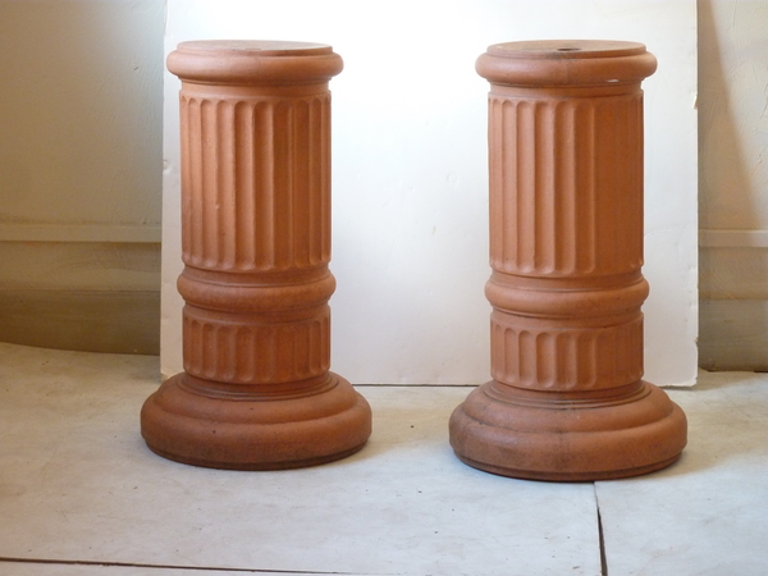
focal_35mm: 83
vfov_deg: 17.8
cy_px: 288
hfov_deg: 23.6
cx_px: 384
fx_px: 1841
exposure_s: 1/25
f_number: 4.2
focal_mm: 13.7
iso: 400
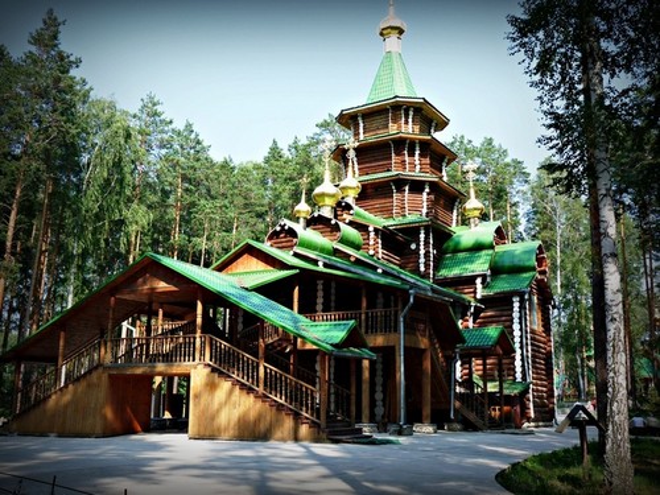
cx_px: 330
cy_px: 248
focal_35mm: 38
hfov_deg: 49.0
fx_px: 725
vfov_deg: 37.7
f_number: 5
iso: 100
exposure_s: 1/250
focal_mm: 6.8
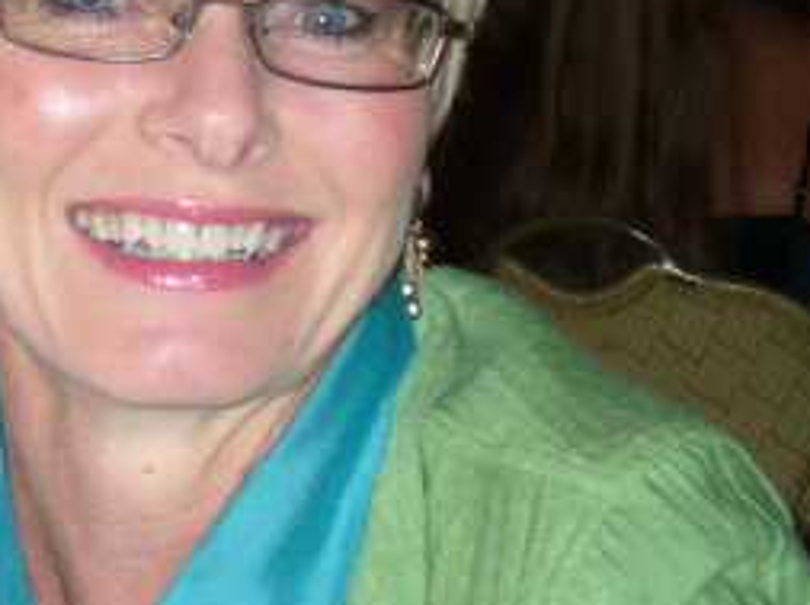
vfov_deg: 7.8
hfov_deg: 10.3
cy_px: 102
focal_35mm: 190
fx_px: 4440
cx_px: -115
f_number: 3.1
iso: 100
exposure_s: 1/30
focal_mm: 9.9
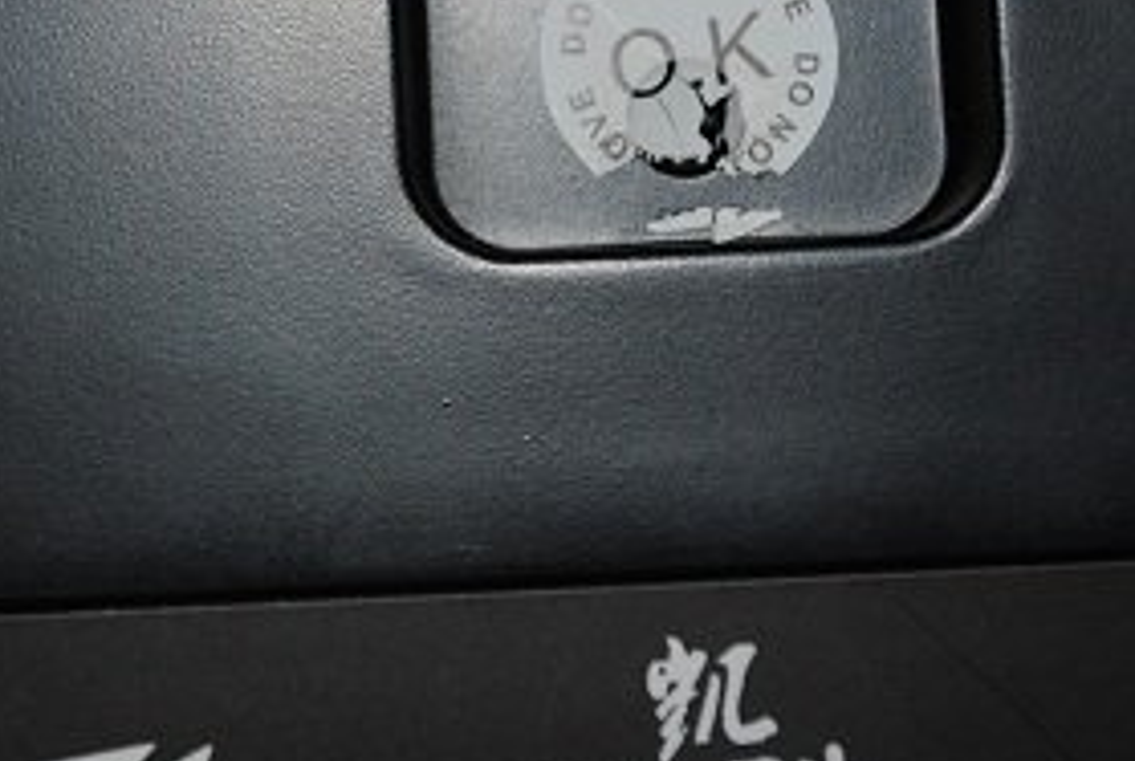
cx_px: 380
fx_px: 3316
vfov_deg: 13.0
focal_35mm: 105
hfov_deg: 19.4
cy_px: 153
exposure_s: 1/60
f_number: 5.3
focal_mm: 40
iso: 160
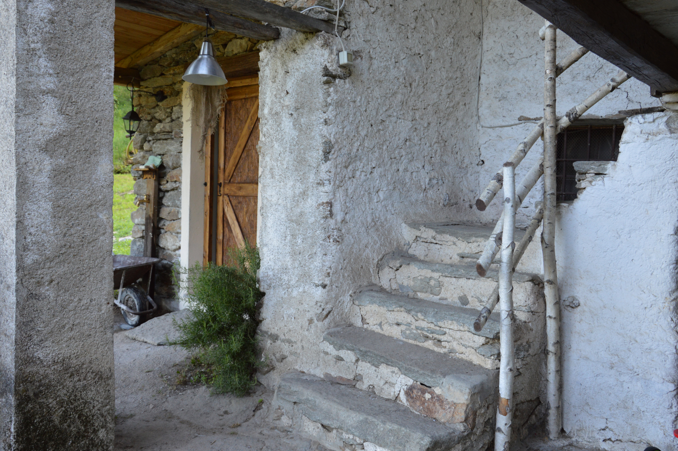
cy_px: 226
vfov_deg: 39.9
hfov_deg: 57.3
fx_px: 621
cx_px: 339
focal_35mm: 33
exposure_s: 1/100
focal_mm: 22
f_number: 5
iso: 400
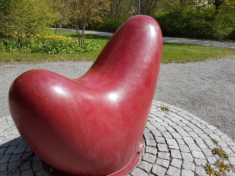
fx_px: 177
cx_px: 118
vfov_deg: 53.1
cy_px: 88
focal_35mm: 26
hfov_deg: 67.3
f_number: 1.7
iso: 40
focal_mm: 4.2
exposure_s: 1/2064
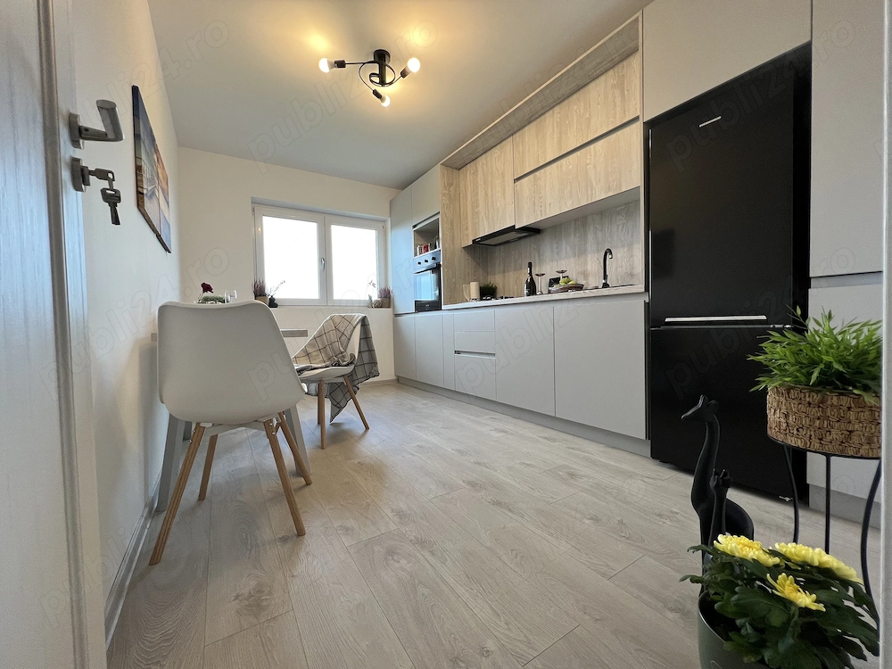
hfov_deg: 106.2
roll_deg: +1.2
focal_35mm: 13
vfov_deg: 89.9
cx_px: 446
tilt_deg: -2.3
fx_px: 335
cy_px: 334
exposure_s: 1/100
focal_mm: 1.57
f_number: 1.8
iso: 80
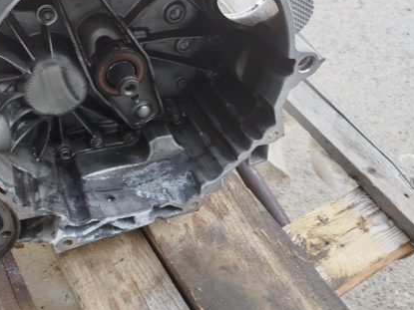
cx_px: 115
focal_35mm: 37
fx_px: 442
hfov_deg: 48.6
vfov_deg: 38.6
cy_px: 131
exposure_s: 1/50
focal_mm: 5.31
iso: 50
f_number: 1.7
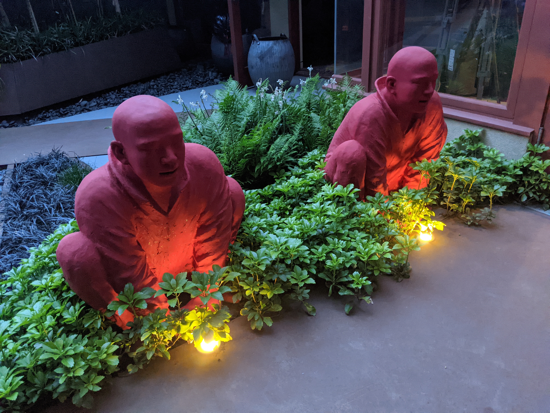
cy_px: 206
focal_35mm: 27
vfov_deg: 51.4
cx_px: 275
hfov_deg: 65.3
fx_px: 429
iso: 921
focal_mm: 4.44
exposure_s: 1/30
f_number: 1.8
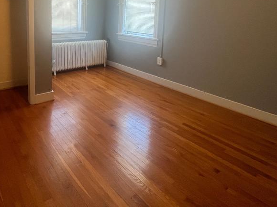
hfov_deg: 72.0
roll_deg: -0.6
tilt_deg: -7.7
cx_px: 95
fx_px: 184
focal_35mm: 23
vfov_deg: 54.5
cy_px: 39
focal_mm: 1.57
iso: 200
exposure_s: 1/120
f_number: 1.8
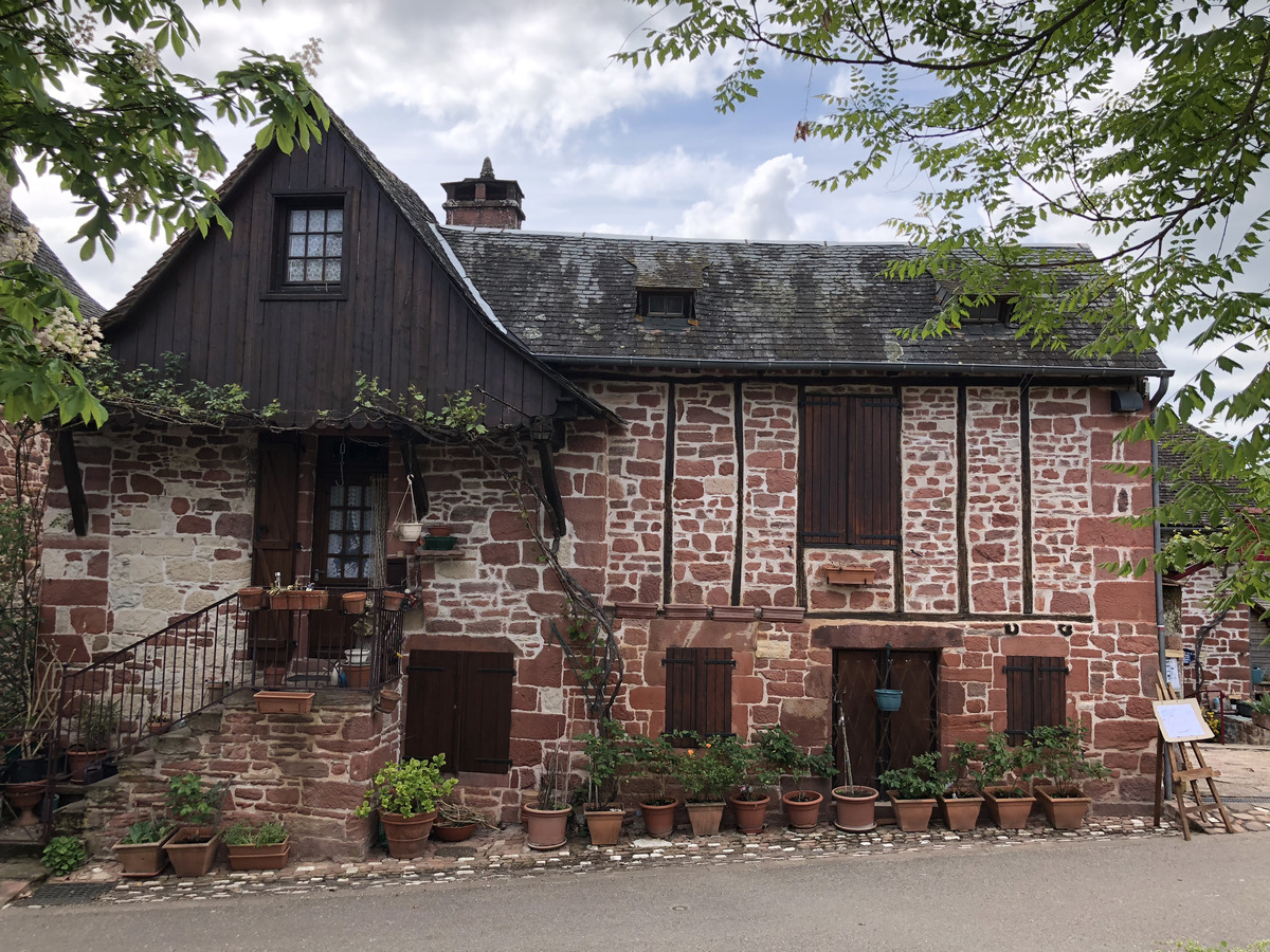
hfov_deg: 63.4
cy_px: 476
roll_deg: -0.5
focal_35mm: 28
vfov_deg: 49.7
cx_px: 635
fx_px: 1027
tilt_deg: +6.3
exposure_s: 1/800
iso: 20
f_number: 1.8
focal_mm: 4
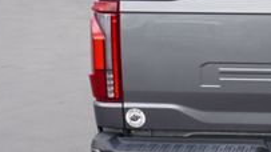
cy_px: 88
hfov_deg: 17.2
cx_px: 322
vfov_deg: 10.2
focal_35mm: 119
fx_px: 855
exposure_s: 1/80
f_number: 5
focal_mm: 24
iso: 100
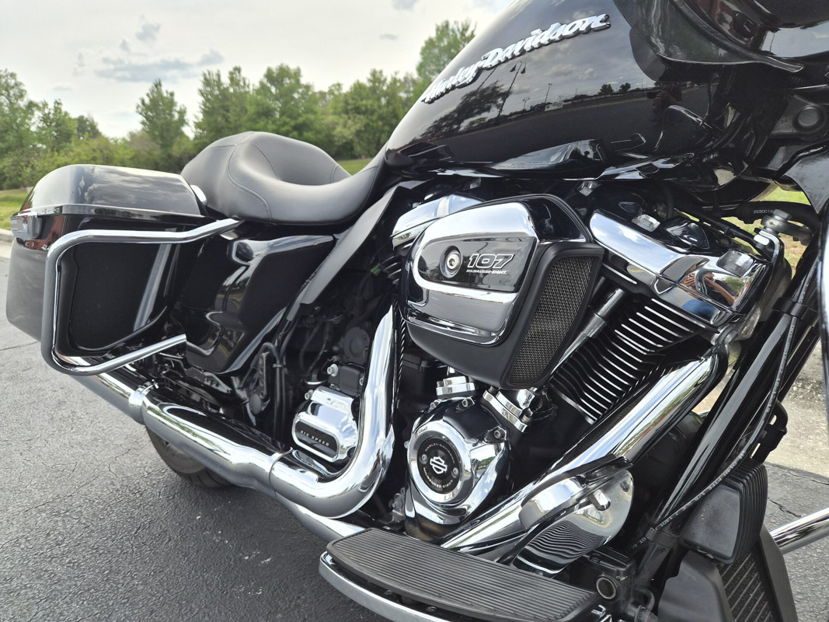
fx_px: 551
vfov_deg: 58.9
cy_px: 311
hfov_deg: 73.9
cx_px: 414
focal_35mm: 23
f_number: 1.8
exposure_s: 1/3240
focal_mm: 5.4
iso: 80
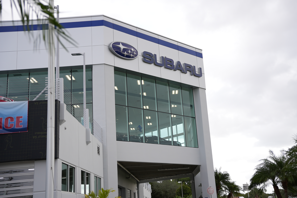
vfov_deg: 29.7
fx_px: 374
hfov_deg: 43.3
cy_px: 99
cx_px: 148
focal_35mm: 45
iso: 250
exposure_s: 1/1250
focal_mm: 45.3
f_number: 2.8
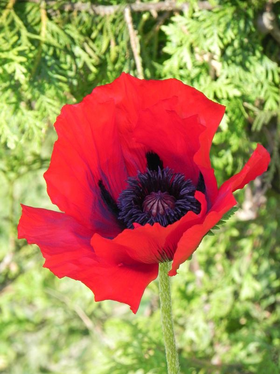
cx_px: 140
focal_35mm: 425
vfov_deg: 4.7
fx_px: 4584
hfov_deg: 3.5
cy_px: 187
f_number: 5
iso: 160
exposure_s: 1/186
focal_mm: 75.7
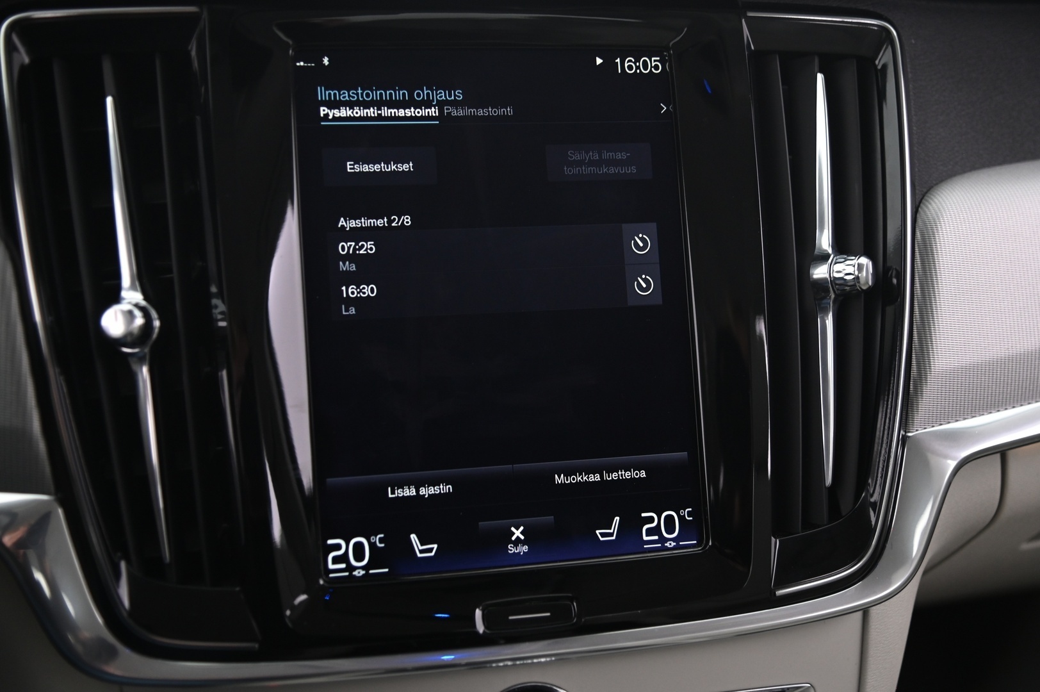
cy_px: 346
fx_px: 1386
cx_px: 520
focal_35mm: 48
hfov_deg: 41.1
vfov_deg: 28.0
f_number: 4
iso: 2000
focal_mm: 48
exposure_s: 1/15
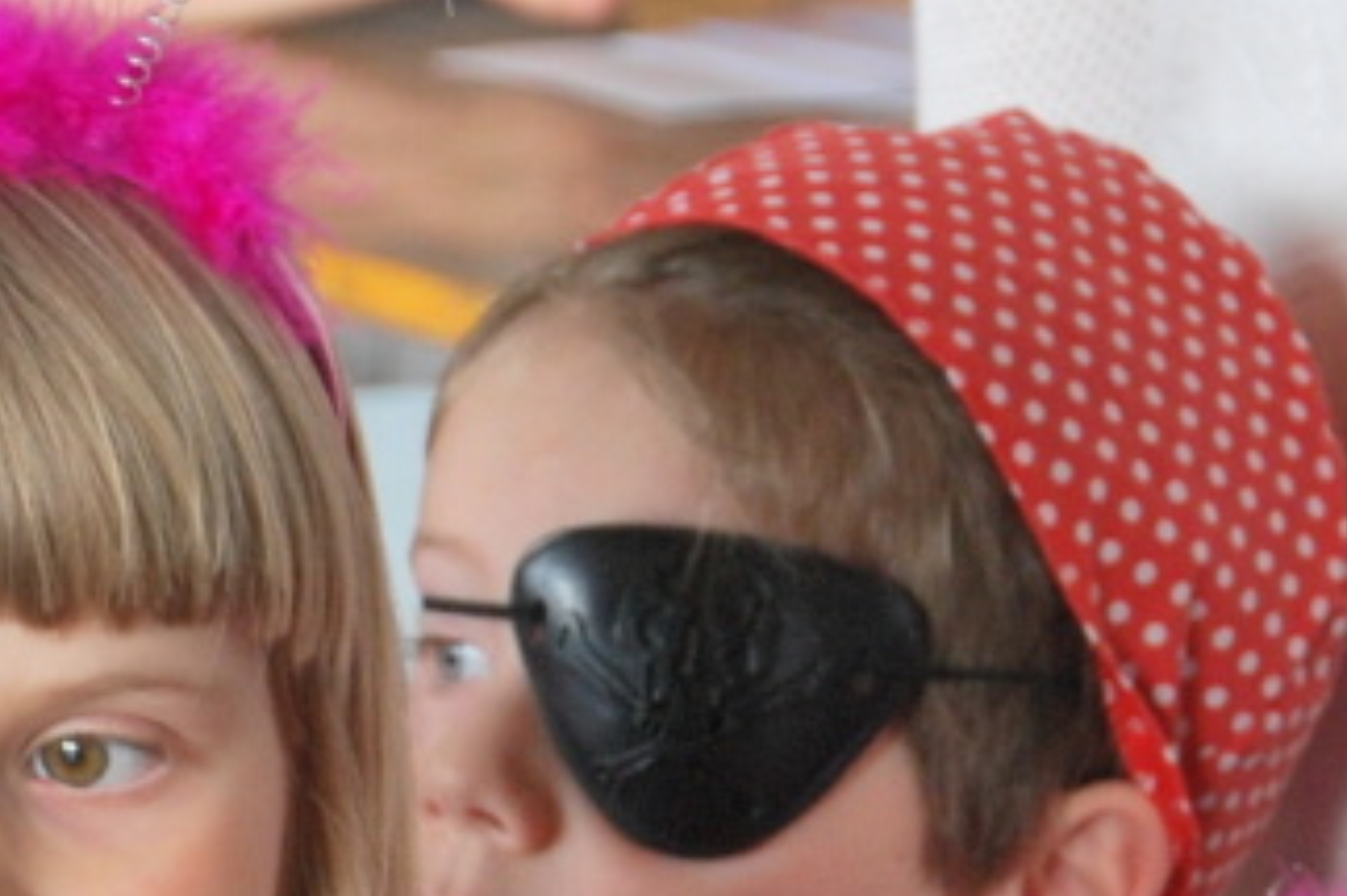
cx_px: -1074
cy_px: 1217
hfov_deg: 5.2
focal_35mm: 391
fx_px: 14622
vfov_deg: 3.5
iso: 400
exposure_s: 1/60
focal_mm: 70
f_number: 5.6
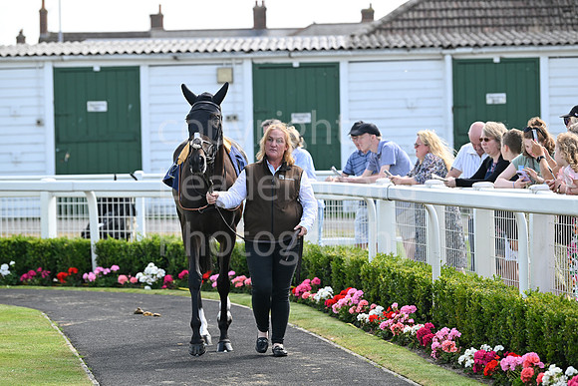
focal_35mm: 160
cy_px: 193
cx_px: 289
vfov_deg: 8.6
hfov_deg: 12.8
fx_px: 2569
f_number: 4.5
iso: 400
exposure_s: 1/1250
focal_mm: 160
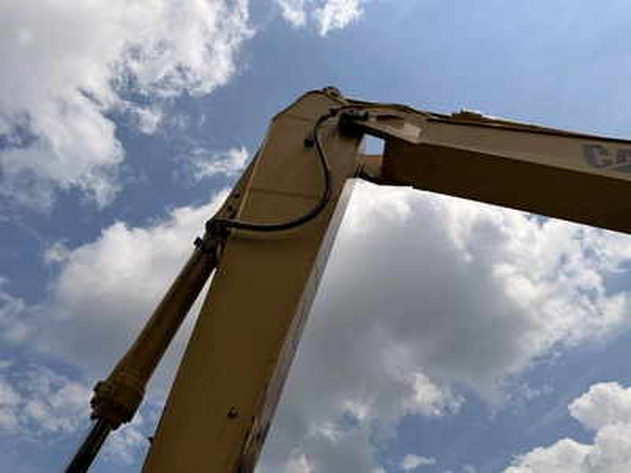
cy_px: 236
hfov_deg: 71.6
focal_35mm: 24
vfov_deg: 56.8
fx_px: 437
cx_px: 316
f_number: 1.78
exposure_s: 1/14286
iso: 80
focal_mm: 6.76
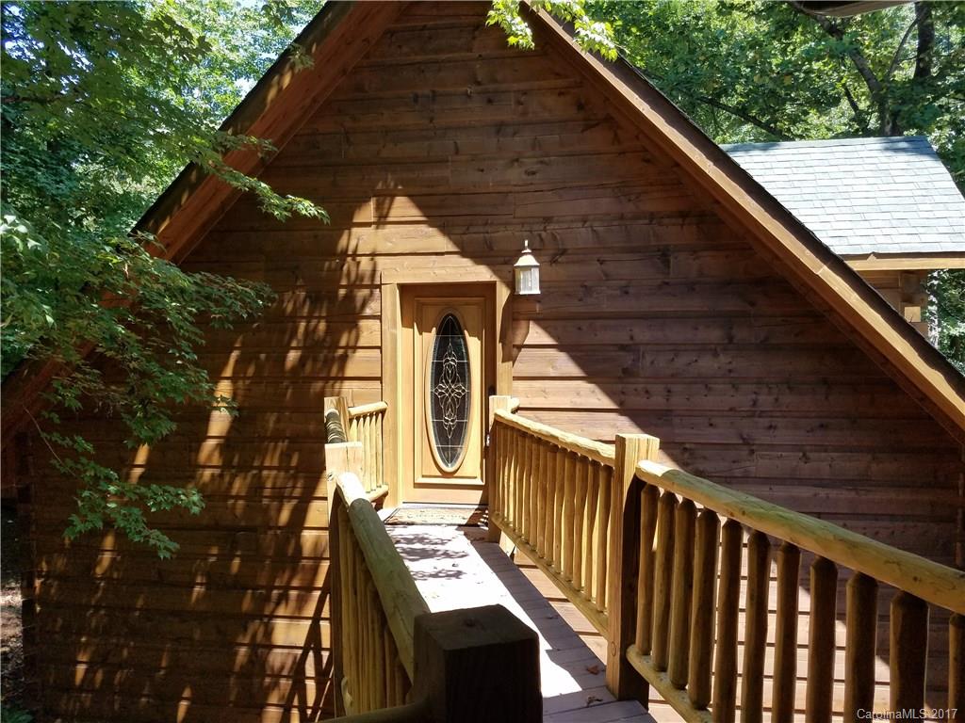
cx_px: 482
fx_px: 725
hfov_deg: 67.3
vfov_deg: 53.1
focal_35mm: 26
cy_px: 362
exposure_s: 1/403
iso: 50
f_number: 1.7
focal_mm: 4.2
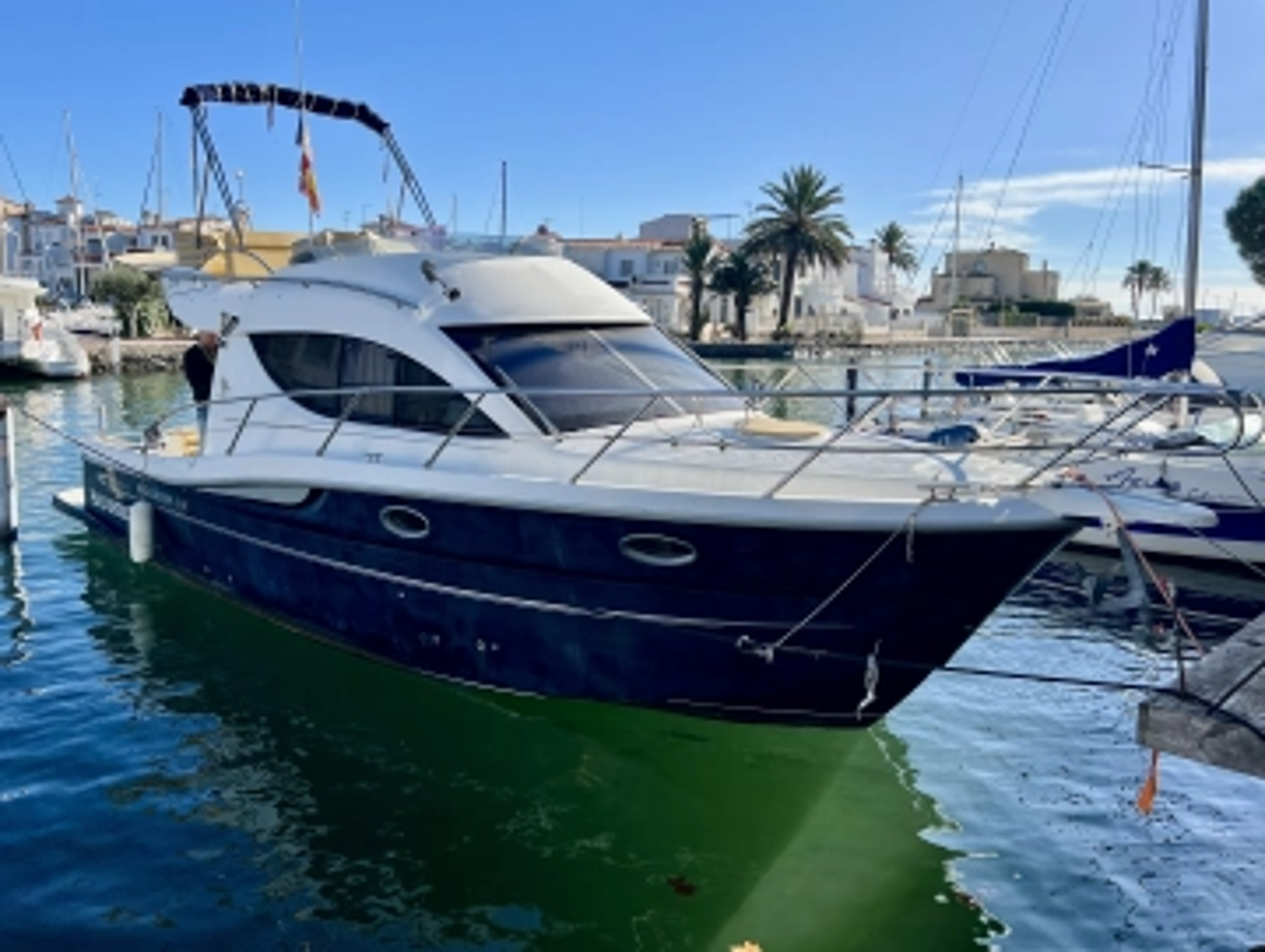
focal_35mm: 26
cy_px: 476
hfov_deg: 67.2
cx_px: 632
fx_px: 951
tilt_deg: -8.4
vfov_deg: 53.2
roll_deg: -0.7
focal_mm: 5.7
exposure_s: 1/3356
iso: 50
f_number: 1.5
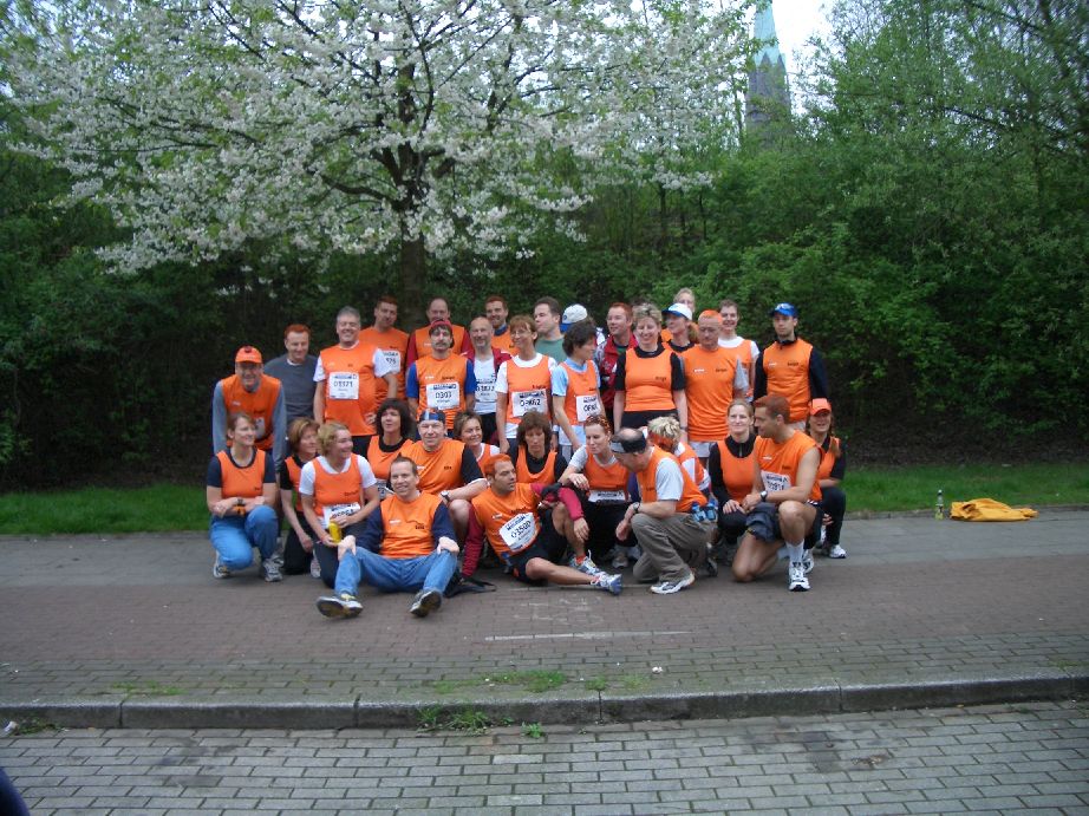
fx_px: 1101
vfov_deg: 40.7
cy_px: 408
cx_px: 544
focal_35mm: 35
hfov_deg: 52.6
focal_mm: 5.8
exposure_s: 1/100
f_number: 2.6
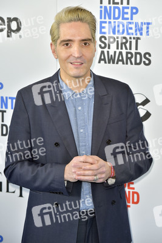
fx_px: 944
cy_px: 122
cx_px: 81
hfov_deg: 9.8
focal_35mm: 140
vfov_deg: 14.6
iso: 500
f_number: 6.3
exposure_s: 1/320
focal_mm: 140
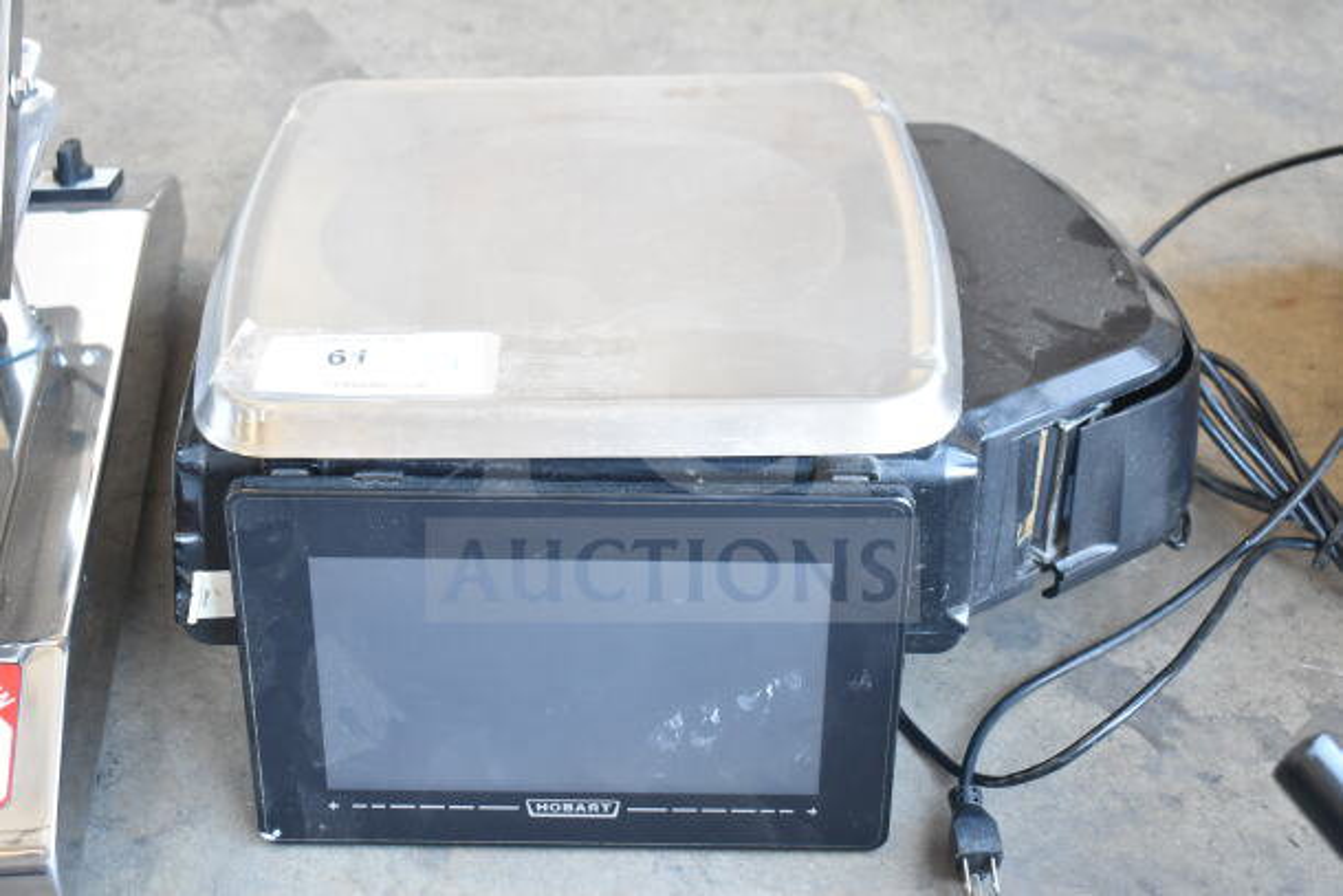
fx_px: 2127
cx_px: 672
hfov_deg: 35.0
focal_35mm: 57
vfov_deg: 23.8
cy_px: 448
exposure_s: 1/80
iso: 1600
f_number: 4.8
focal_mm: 38
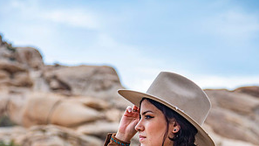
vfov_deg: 9.2
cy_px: 173
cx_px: 129
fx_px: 893
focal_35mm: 130
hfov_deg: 16.5
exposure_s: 1/1600
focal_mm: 82
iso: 100
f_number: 4
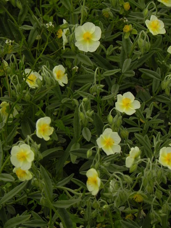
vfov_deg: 8.0
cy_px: 114
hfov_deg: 6.0
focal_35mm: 247
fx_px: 1627
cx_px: 86
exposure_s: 1/1000
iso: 160
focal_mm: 44
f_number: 5
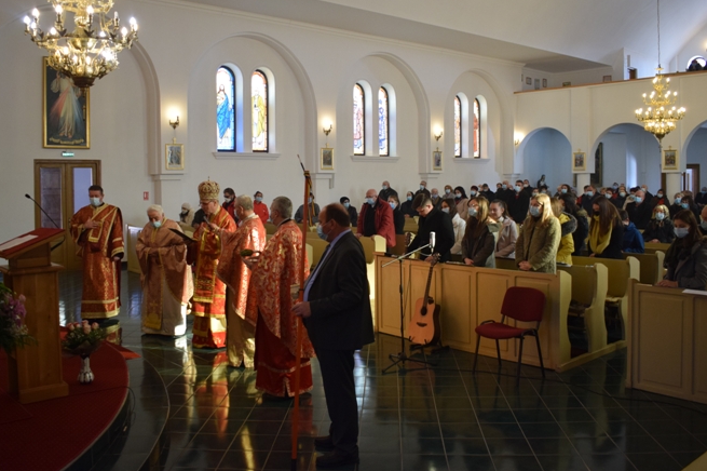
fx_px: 648
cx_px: 340
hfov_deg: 57.2
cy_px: 187
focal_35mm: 33
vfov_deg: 39.8
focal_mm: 18
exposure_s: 1/60
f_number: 3.5
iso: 800
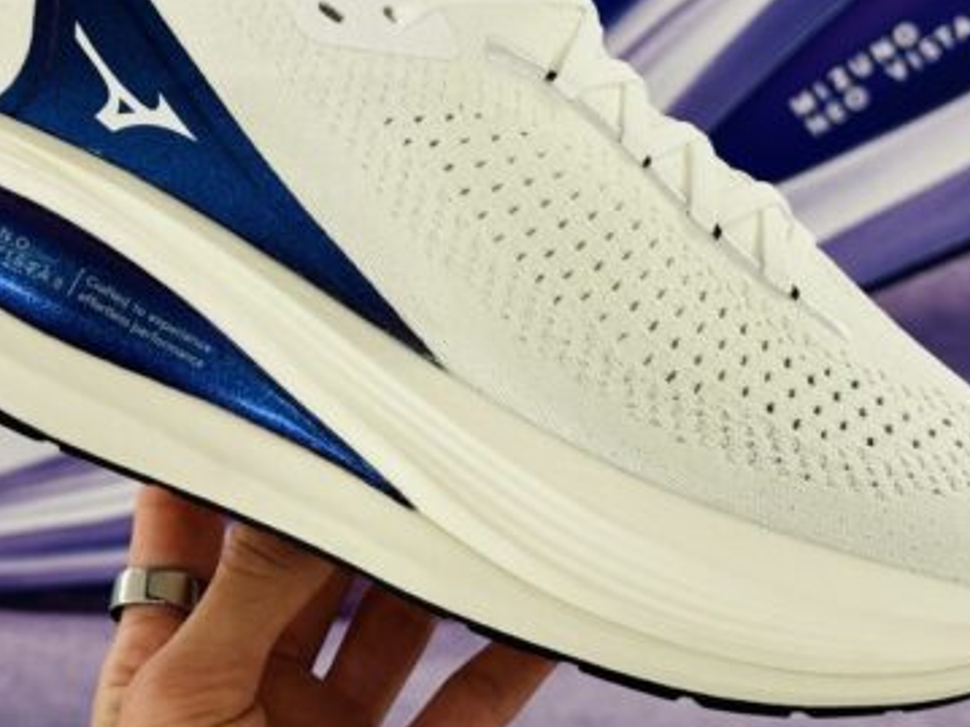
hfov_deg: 21.1
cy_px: 246
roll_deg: +4.4
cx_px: 438
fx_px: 2605
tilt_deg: -26.3
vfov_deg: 15.9
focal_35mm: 93
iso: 160
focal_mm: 6.76
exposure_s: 1/50
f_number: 1.78
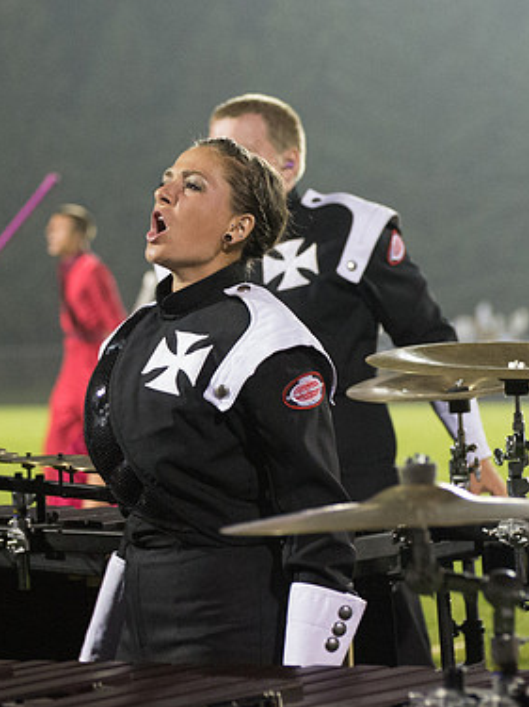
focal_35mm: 226
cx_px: 204
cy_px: 288
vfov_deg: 8.8
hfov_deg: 6.6
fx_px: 4608
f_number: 4.8
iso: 8000
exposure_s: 1/160
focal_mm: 112
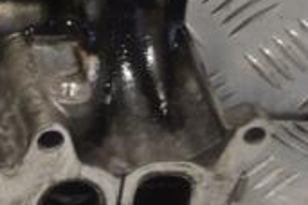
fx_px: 2164
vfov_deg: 5.4
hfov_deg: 7.9
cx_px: -229
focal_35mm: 253
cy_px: 47
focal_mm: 48
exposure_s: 1/60
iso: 450
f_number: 5.6
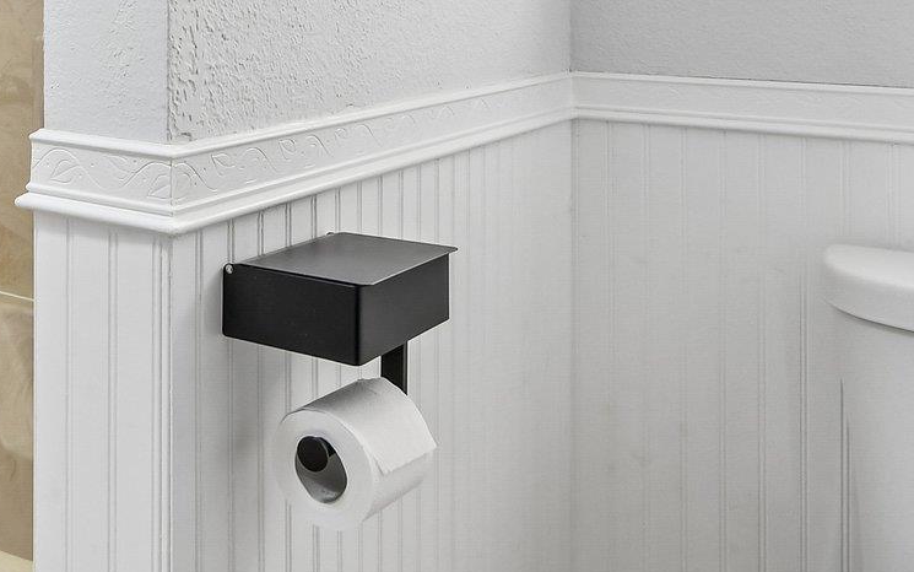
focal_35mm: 42
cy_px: -36
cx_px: 119
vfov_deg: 28.2
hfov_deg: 43.7
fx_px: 1046
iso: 400
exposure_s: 1/60
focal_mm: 10
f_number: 7.1
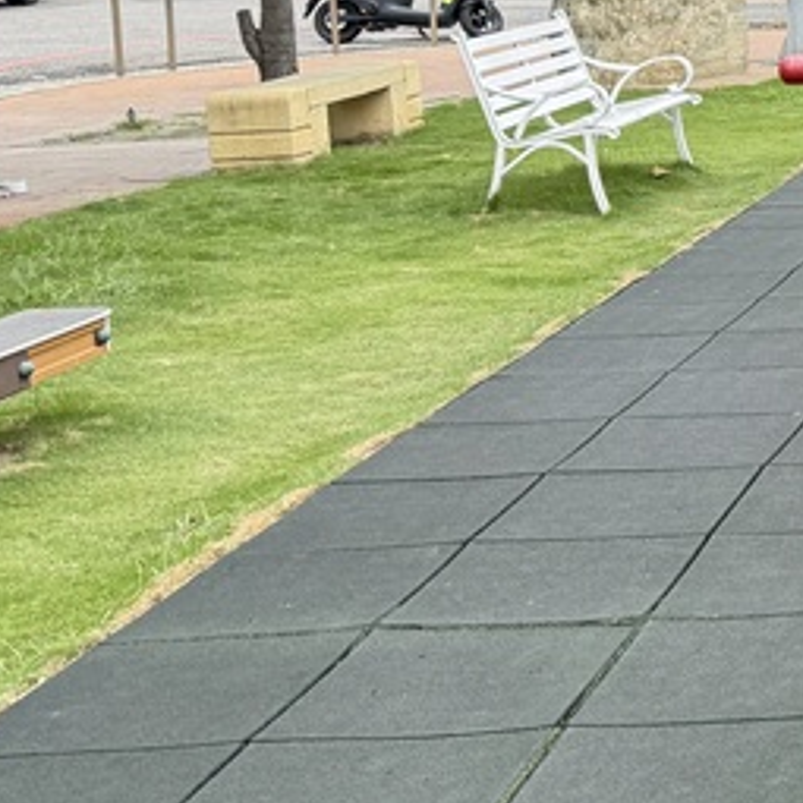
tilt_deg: -4.2
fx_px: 2100
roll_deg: -0.8
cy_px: 35
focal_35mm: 80
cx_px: 1439
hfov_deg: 17.6
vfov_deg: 21.0
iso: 100
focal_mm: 6.76
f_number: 1.78
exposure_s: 1/1689
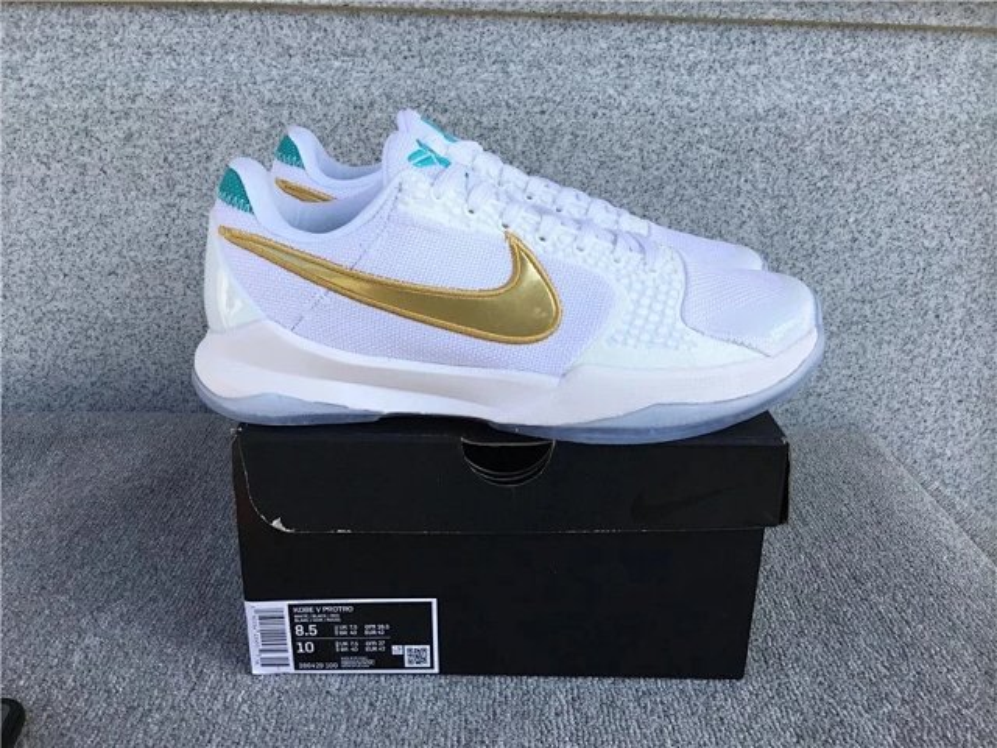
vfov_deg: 45.4
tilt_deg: -20.8
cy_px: 374
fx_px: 893
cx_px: 498
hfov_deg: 58.4
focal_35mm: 31
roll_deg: -1.3
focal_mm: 3.3
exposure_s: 1/479
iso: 25
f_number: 2.4
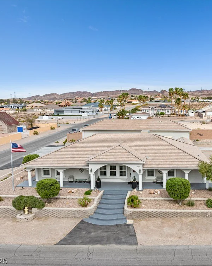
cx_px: 153
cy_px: 132
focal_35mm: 32
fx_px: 251
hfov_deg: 44.6
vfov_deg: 55.7
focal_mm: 12.29
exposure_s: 1/240
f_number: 2.8
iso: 100
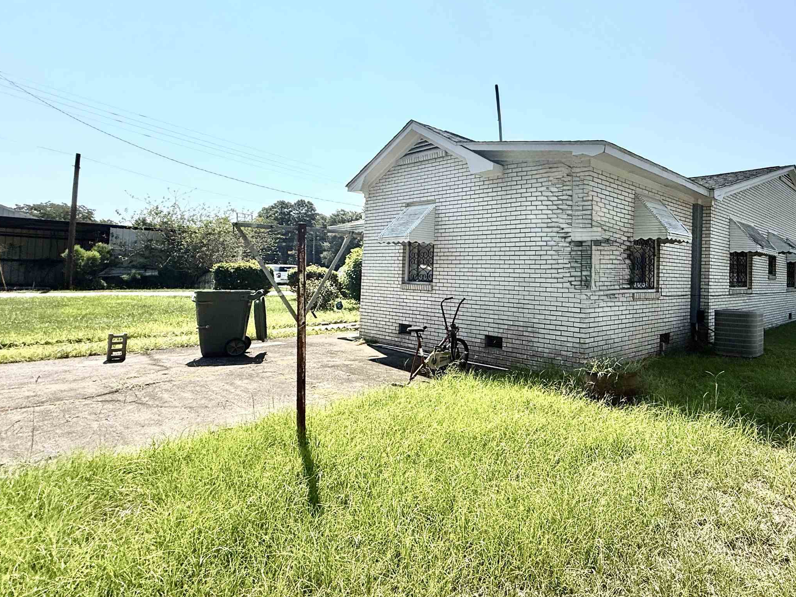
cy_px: 258
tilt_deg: +5.7
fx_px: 483
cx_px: 592
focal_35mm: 21
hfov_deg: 73.7
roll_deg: -0.8
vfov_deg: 63.2
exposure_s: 1/3289
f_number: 2.2
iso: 50
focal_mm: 2.22
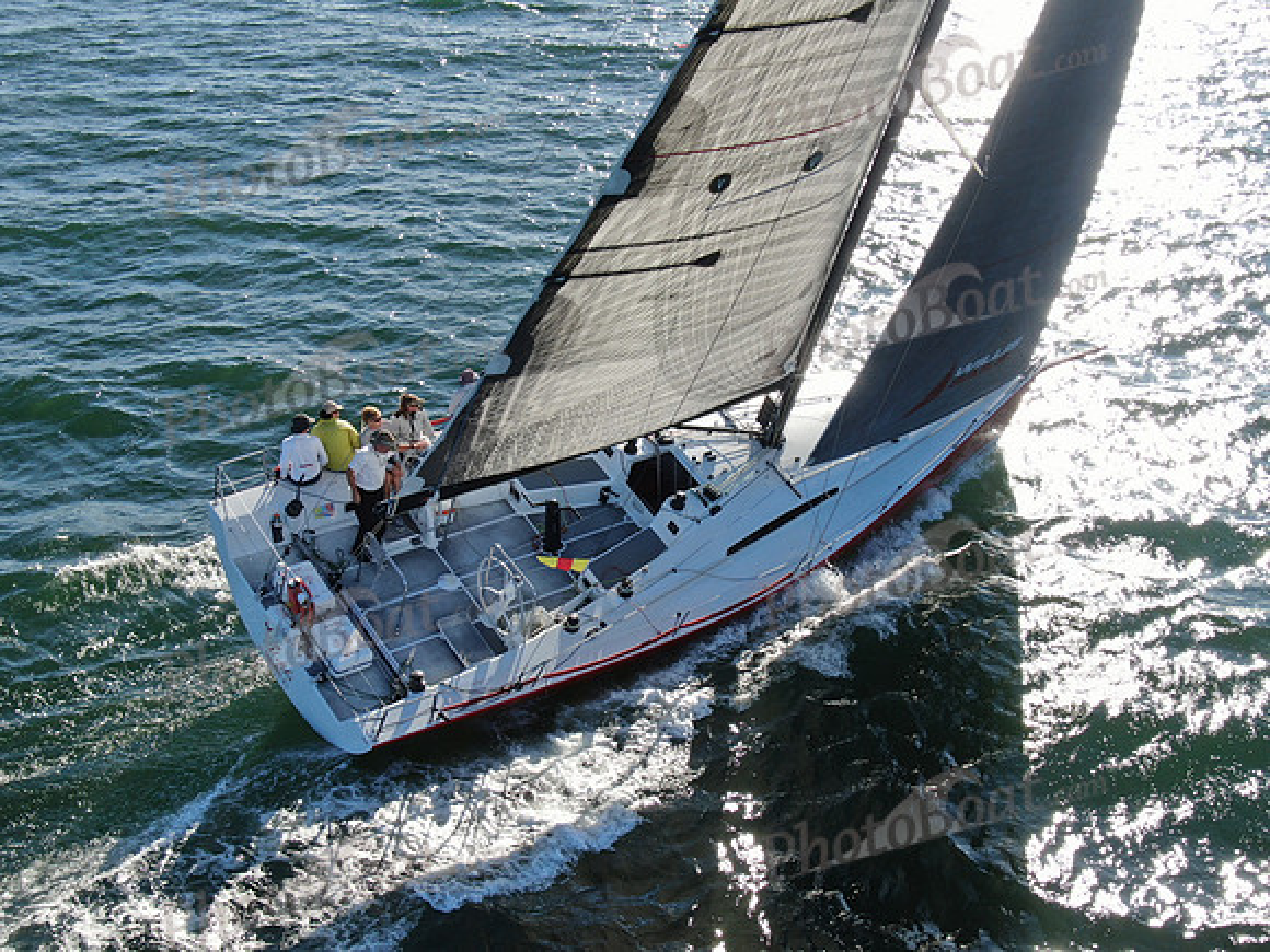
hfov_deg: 39.7
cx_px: 635
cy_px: 476
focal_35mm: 48
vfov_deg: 30.3
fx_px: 1761
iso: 100
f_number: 3.8
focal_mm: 8.6
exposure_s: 1/500
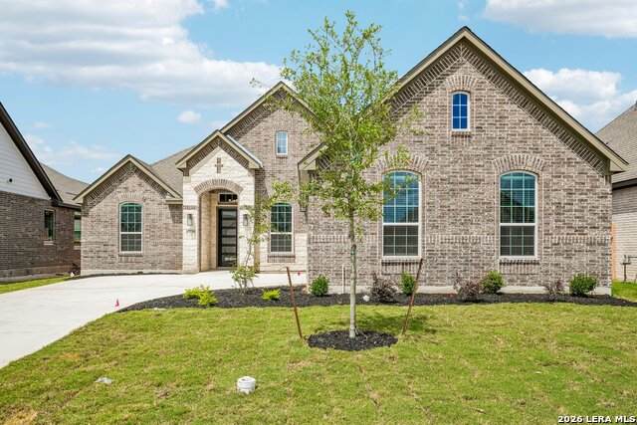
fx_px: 513
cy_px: 212
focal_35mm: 29
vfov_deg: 45.0
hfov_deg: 63.6
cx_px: 318
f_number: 8
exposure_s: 1/750
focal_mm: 29
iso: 200
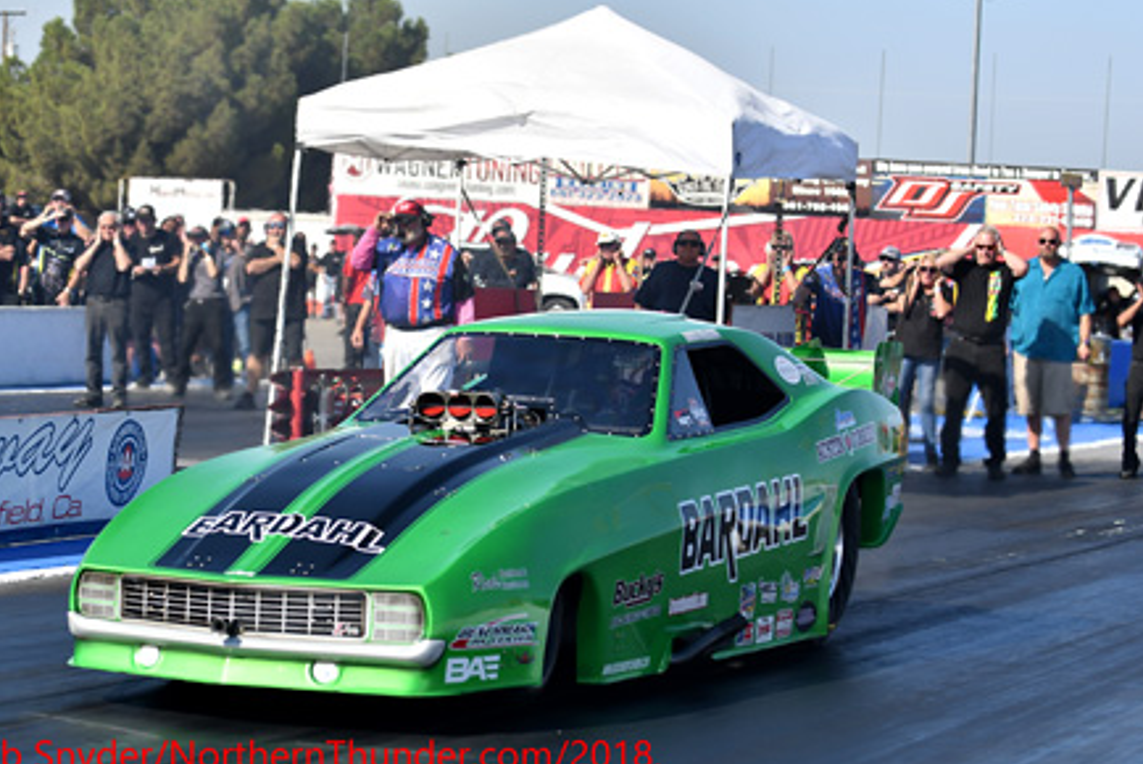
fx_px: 3844
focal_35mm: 121
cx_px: 550
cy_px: 387
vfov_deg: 11.3
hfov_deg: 16.9
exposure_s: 1/2000
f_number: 5.6
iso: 160
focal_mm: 70
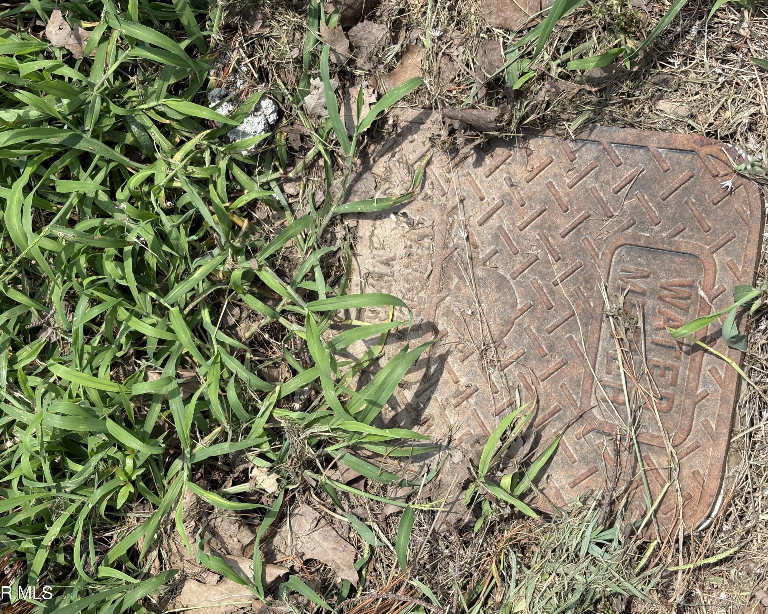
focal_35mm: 55
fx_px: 1250
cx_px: 392
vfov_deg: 27.6
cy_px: 310
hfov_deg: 34.2
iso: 32
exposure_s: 1/1484
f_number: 1.6
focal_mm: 5.96
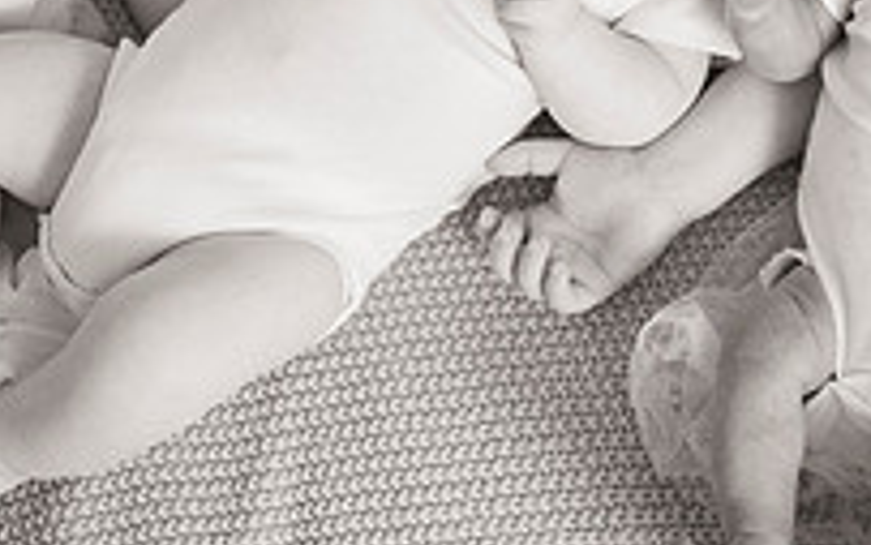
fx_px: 2208
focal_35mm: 93
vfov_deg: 13.5
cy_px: -200
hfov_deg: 22.0
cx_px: 687
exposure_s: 1/125
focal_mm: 32
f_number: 3.5
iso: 200
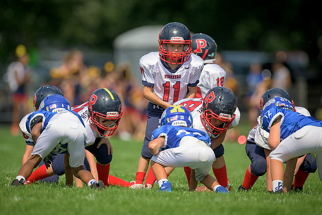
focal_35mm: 646
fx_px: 5780
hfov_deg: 3.2
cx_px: 154
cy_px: 88
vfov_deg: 2.1
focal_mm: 500
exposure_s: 1/5000
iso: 640
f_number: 4
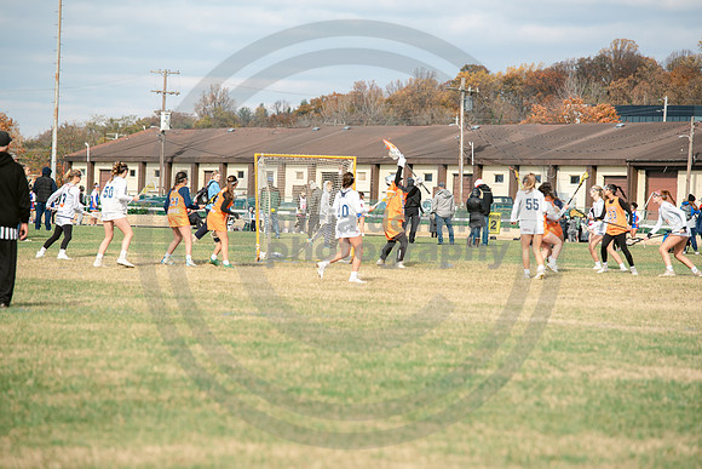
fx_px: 3901
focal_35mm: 200
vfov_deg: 6.9
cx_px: 351
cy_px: 234
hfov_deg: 10.3
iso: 250
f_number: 5
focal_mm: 200
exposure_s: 1/1600
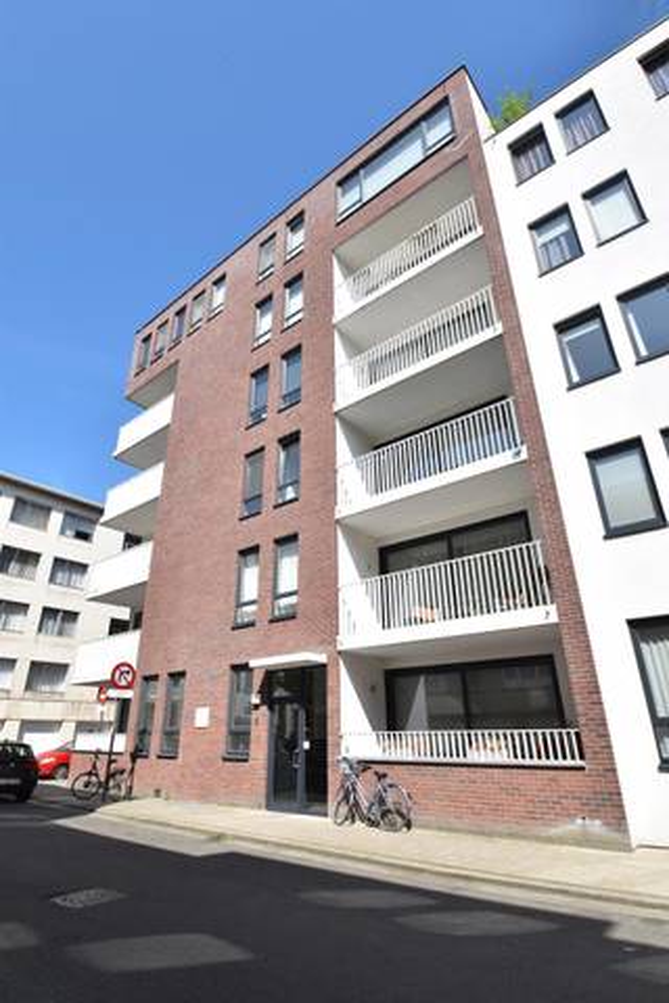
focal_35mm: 17
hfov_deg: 69.7
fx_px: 481
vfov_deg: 92.4
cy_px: 502
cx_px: 334
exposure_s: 1/400
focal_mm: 11.5
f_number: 10
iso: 200
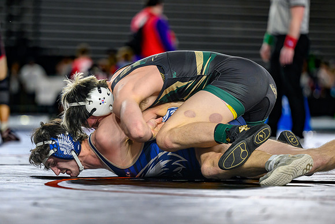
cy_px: 109
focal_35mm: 209
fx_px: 1950
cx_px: 143
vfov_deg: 6.6
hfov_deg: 9.8
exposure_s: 1/800
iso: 2000
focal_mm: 160
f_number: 2.8
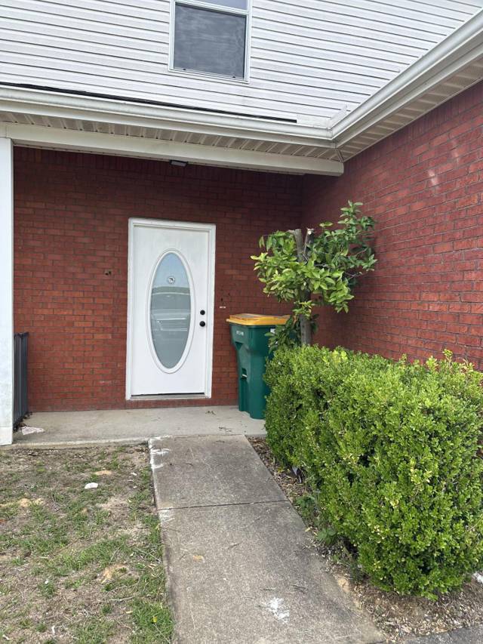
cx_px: 242
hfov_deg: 56.8
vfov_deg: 71.6
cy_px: 322
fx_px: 446
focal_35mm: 24
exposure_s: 1/810
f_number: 1.78
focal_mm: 6.86
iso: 80
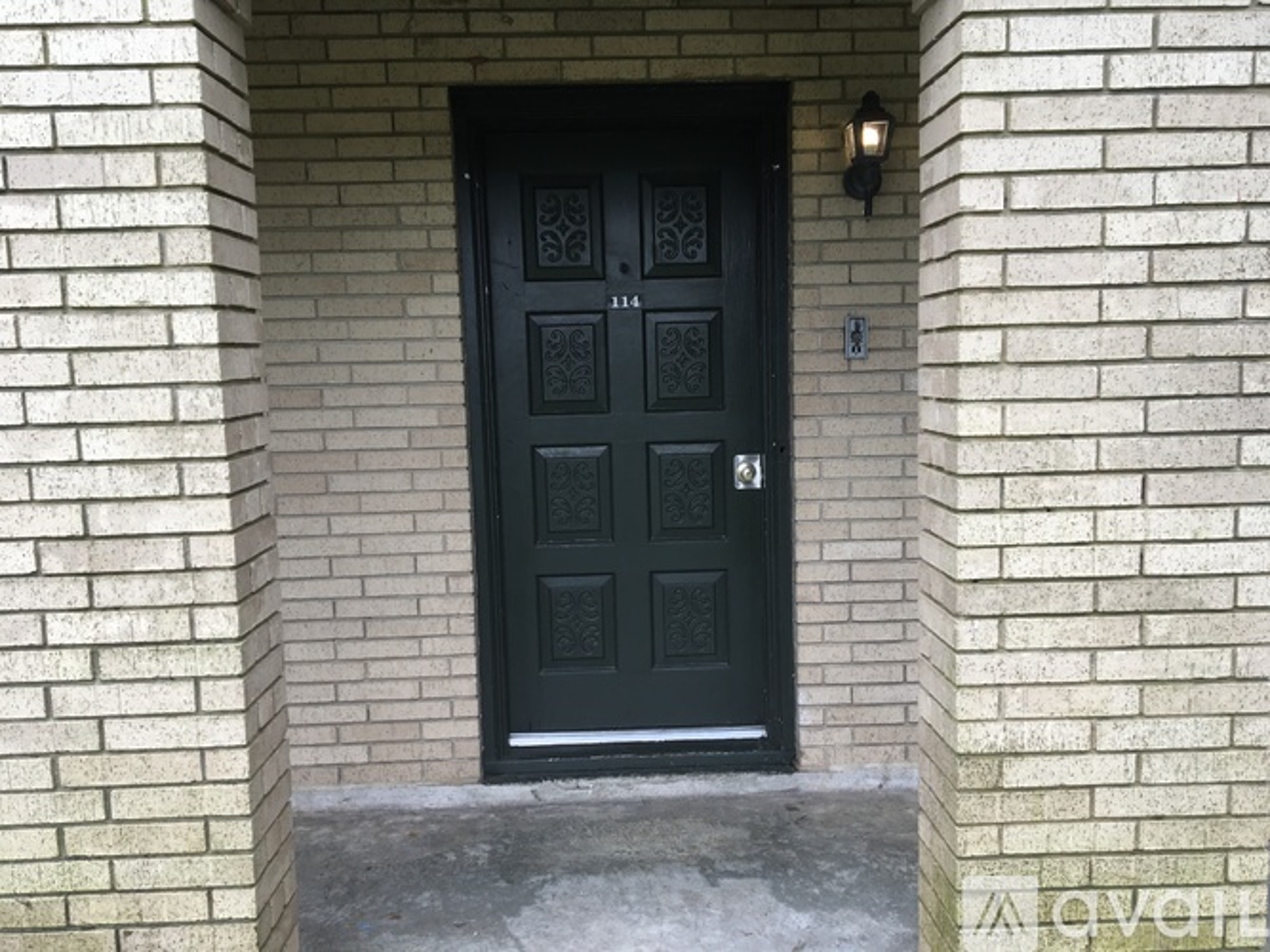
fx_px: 1064
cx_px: 635
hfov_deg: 61.7
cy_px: 476
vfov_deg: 48.2
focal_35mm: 29
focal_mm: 4.15
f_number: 2.2
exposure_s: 1/241
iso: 25
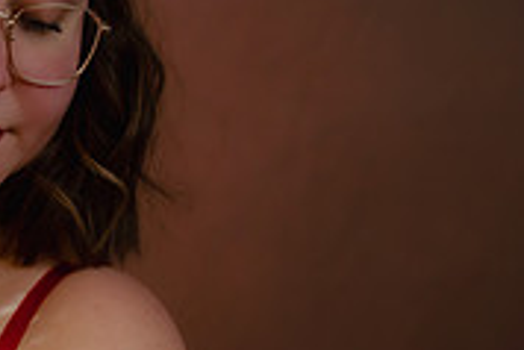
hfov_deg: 13.3
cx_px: -88
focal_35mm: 151
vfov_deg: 9.1
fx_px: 2200
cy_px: 332
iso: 100
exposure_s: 1/160
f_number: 2
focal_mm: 35
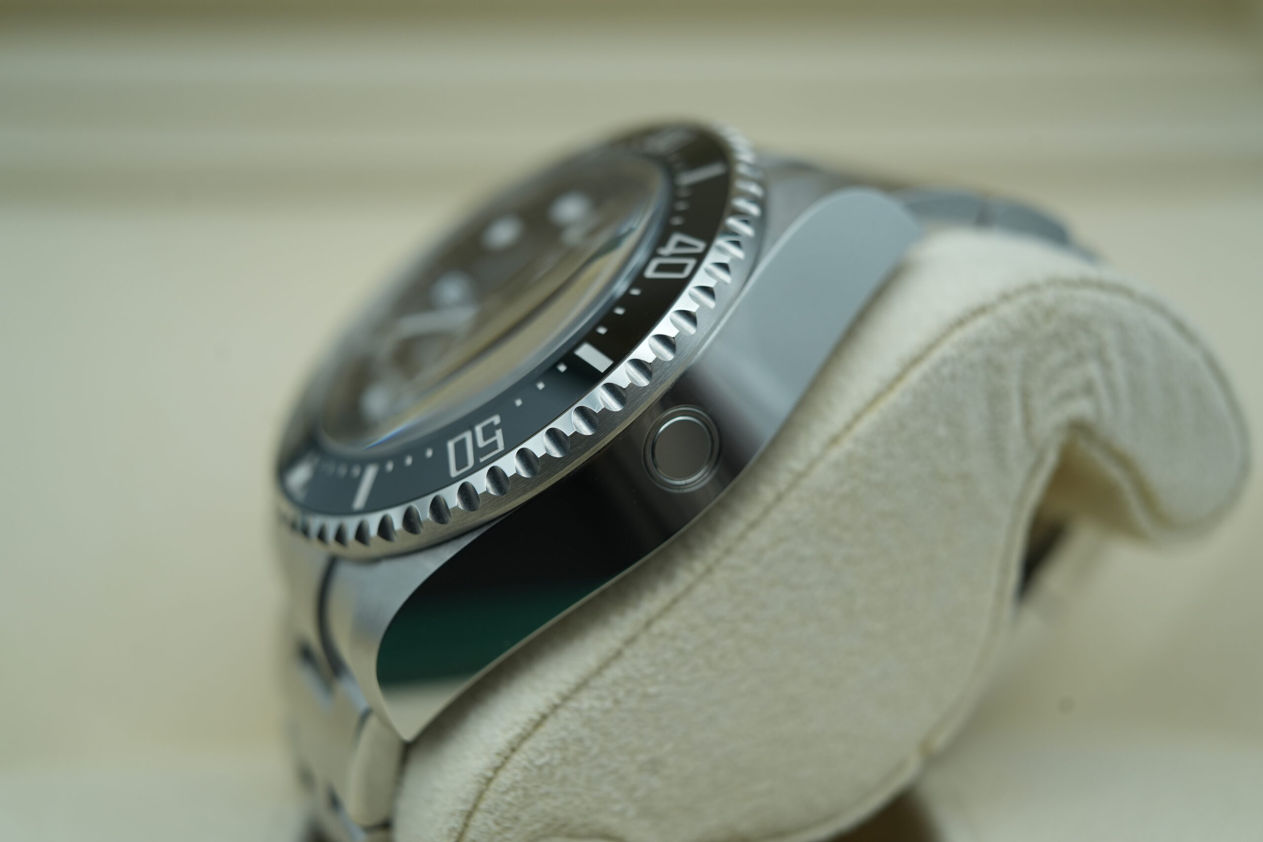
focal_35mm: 35
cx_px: 632
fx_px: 1228
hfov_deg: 54.4
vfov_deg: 37.9
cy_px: 421
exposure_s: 1/250
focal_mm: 35
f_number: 5
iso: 400
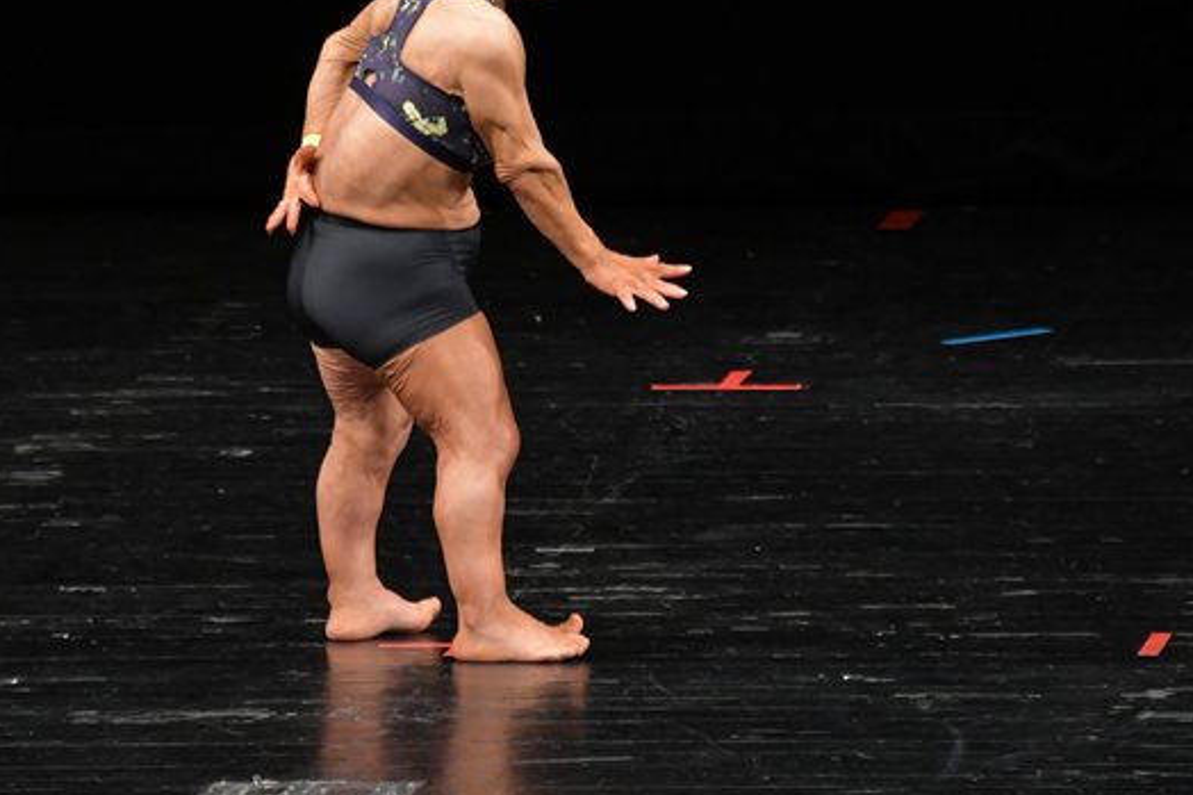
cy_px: 271
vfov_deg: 2.1
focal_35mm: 665
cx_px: 493
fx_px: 22029
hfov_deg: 3.1
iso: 2500
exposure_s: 1/400
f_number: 5.6
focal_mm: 300
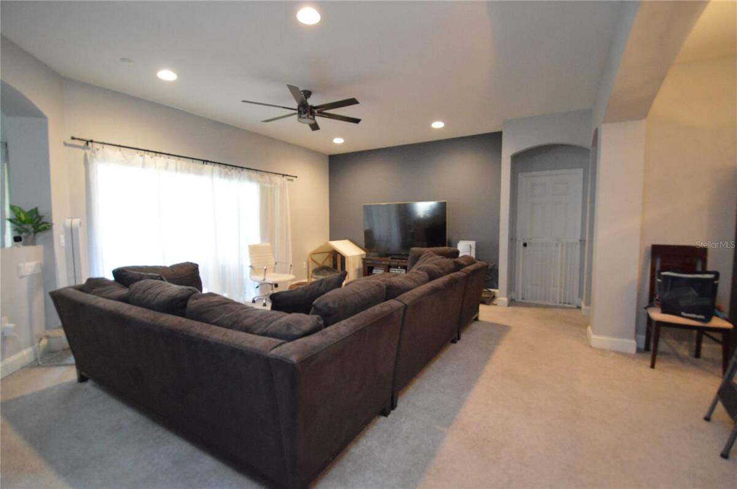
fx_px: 307
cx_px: 368
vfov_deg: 77.2
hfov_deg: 100.5
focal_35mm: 15
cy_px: 244
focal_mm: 10
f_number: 3.5
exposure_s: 1/50
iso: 3200
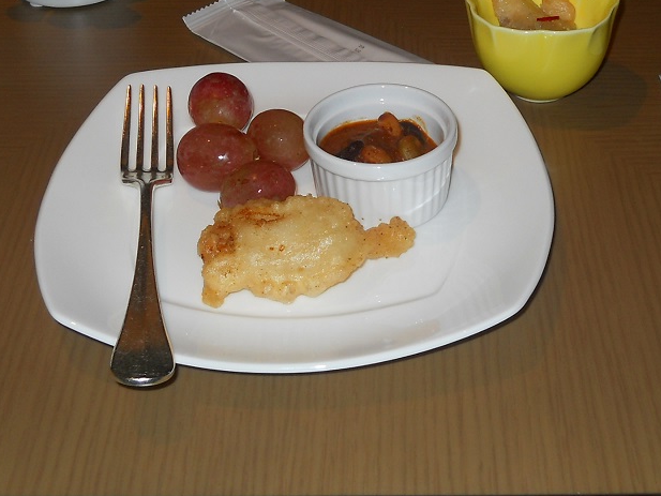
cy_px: 139
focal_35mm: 68
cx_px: 399
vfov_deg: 21.5
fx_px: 1299
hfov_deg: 28.5
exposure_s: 1/30
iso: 80
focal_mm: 6.72
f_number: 3.1
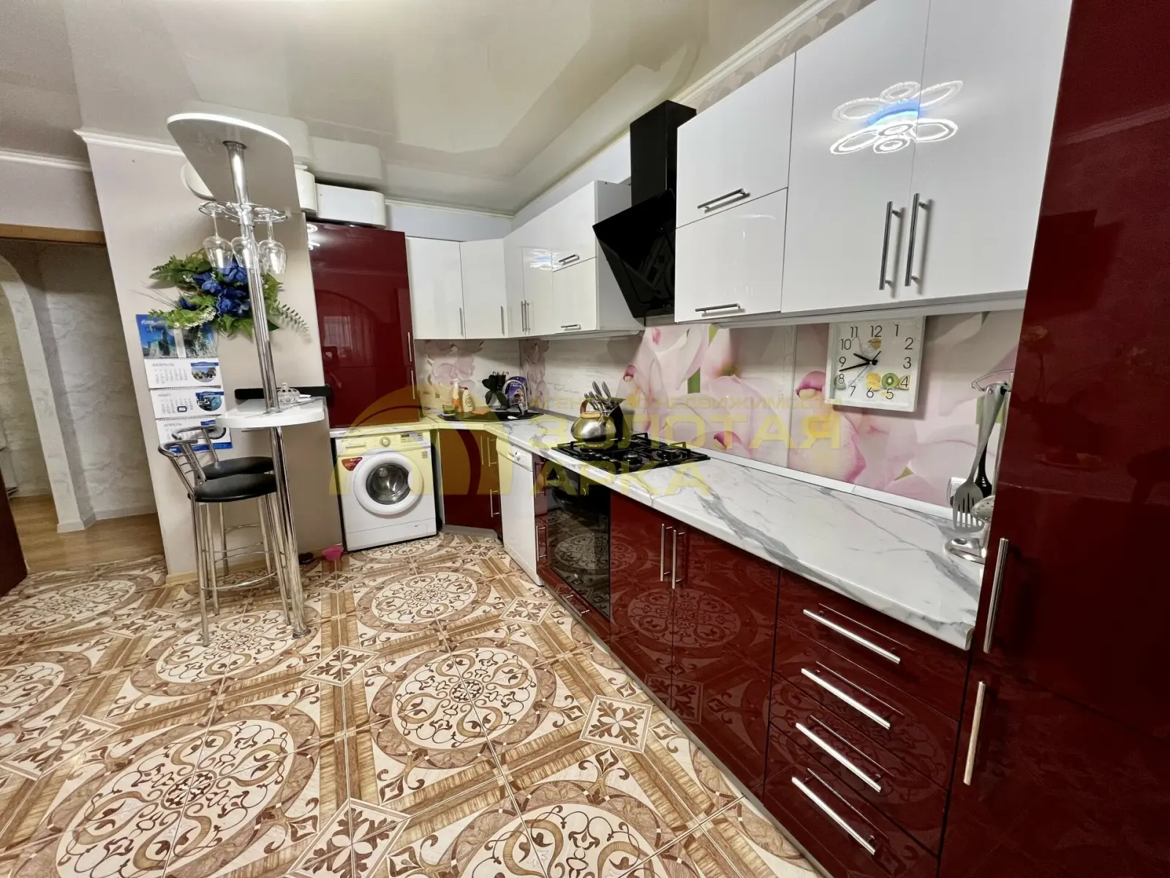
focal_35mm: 13
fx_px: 439
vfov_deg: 89.9
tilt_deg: -10.6
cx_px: 585
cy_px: 439
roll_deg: +0.0
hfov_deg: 106.2
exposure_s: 1/100
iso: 125
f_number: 1.8
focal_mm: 1.57
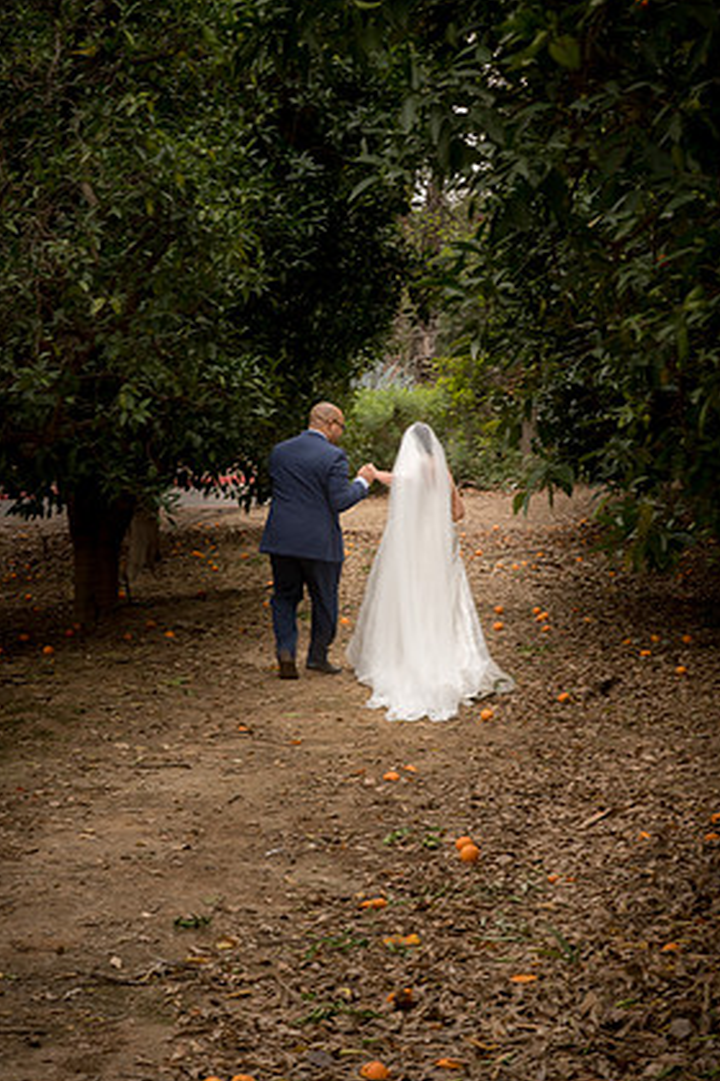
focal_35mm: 75
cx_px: 357
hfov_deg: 18.2
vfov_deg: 27.0
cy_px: 564
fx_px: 2250
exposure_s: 1/25
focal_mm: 70
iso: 640
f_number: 13
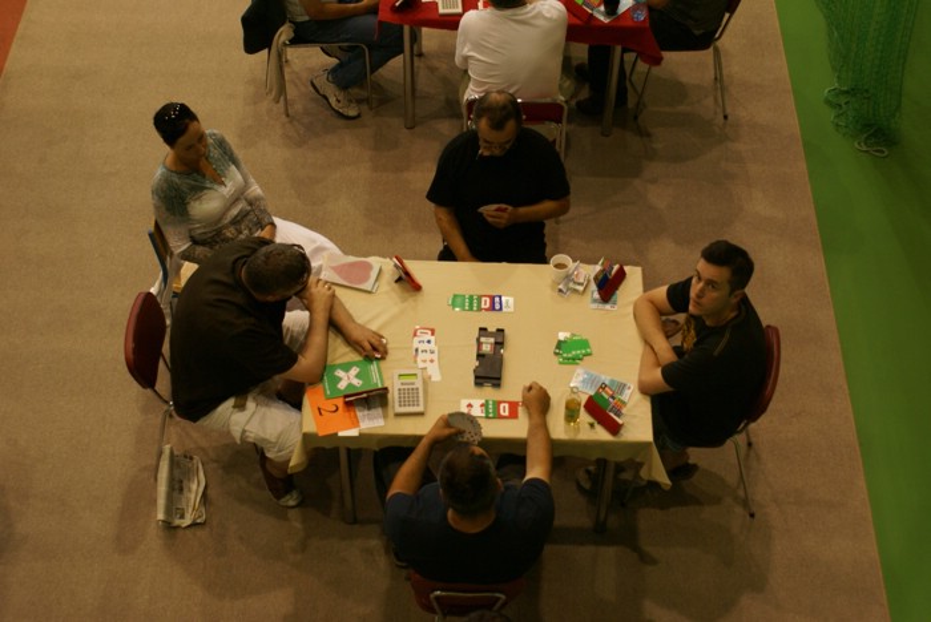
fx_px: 1359
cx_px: 466
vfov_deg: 25.8
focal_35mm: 52
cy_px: 311
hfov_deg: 37.8
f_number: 5.6
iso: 400
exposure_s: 1/30
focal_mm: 35
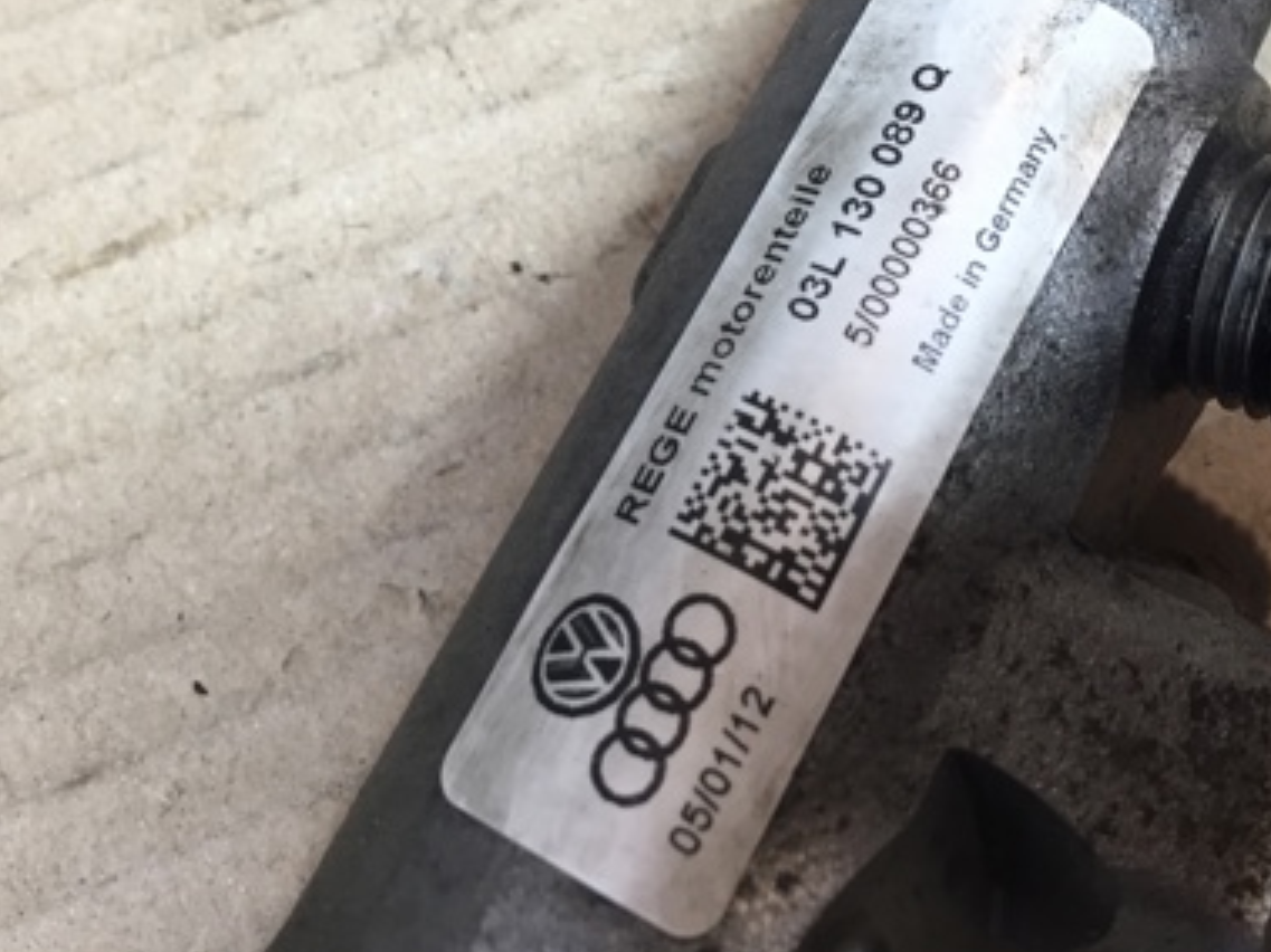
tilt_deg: -72.5
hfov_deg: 38.9
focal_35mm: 49
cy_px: 198
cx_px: 641
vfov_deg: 29.0
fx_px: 1799
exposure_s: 1/33
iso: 100
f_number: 2.2
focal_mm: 4.15
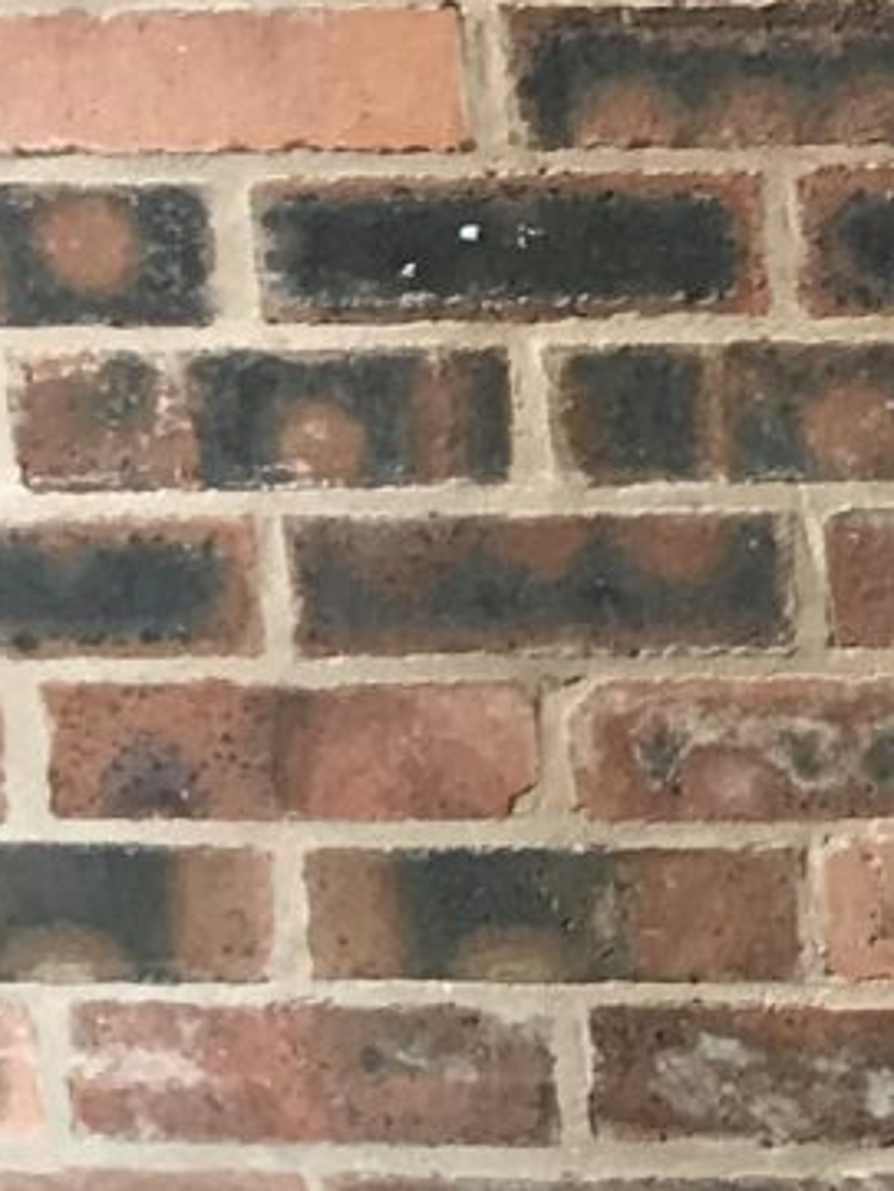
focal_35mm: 149
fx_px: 5128
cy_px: -142
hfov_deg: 9.5
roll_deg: +2.6
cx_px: 1616
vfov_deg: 13.0
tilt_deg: -12.6
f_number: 1.8
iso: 40
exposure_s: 1/33
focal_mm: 3.99
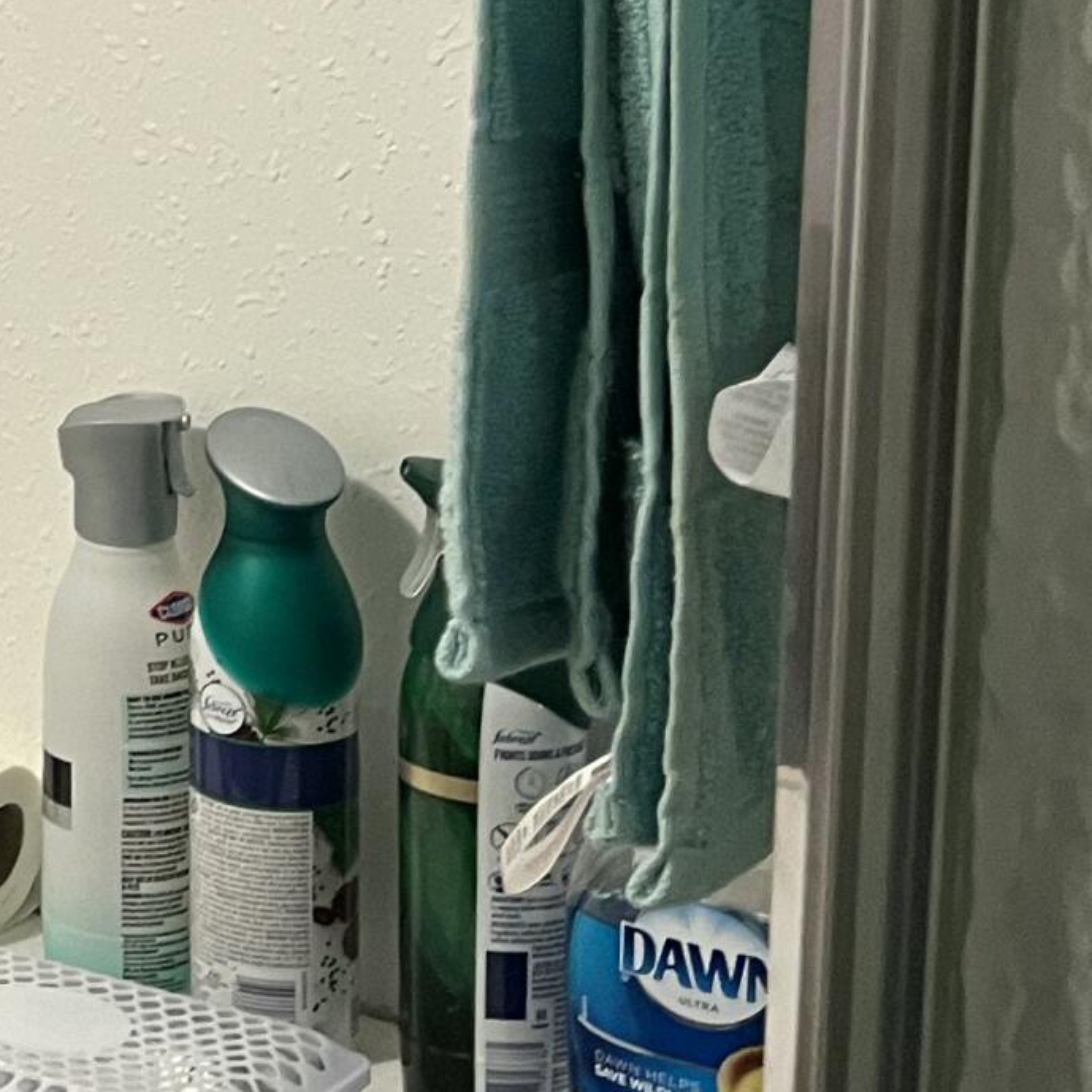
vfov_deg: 17.3
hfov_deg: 14.1
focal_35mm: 100
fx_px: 3569
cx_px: -1209
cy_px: 315
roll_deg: +4.2
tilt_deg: -13.6
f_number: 1.6
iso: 160
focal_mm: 5.1
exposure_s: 1/60
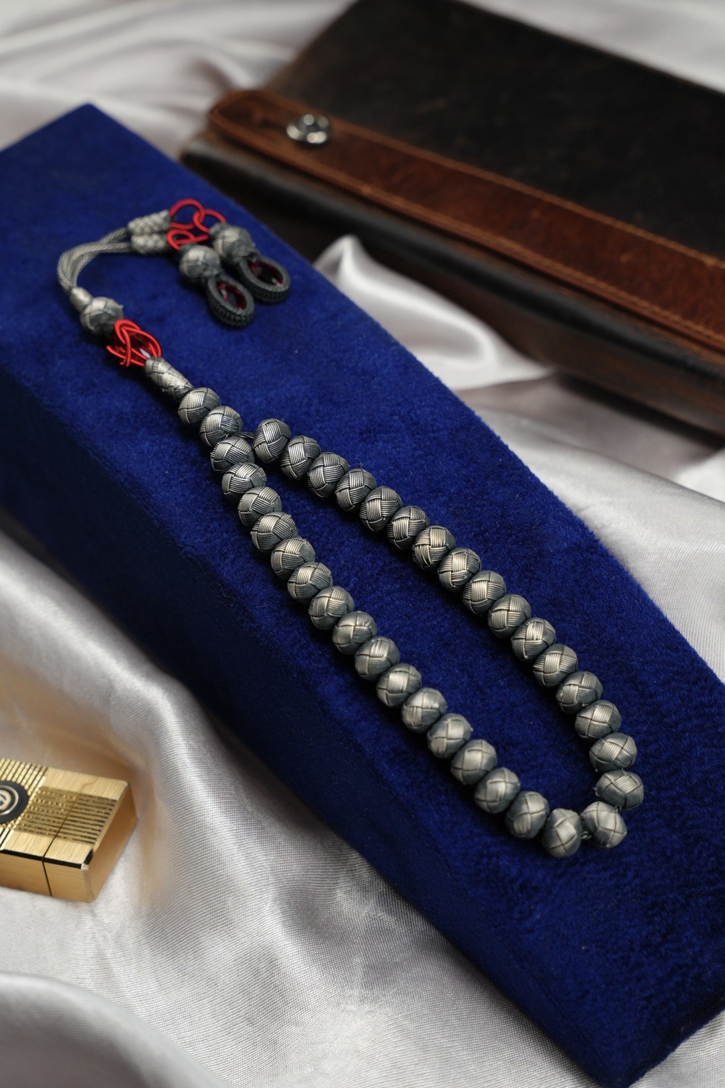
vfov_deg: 28.8
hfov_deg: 19.5
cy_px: 544
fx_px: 2114
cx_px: 362
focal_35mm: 70
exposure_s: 1/125
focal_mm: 70
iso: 640
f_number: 7.1
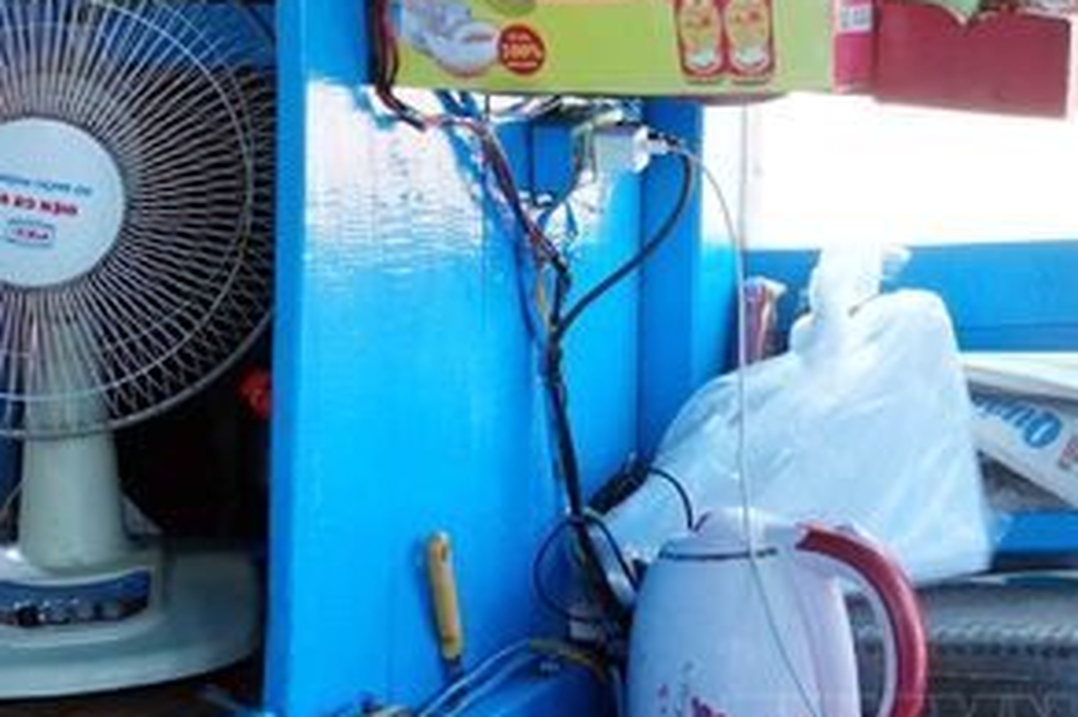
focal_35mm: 105
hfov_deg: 19.0
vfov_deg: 12.9
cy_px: -2
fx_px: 3142
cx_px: 1060
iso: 640
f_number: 7.1
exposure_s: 1/50
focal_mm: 20
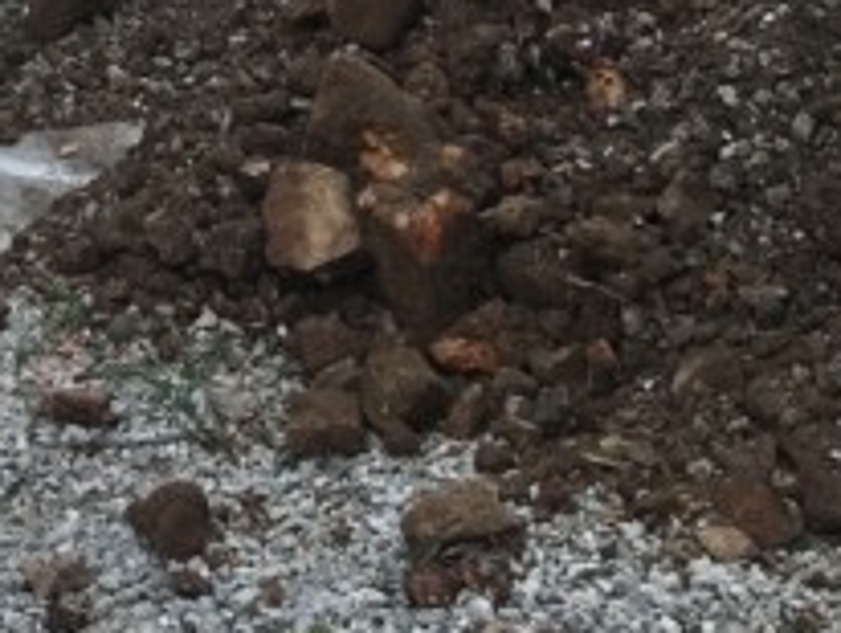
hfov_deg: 13.0
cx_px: -408
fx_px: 3503
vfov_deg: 9.2
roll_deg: +2.3
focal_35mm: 144
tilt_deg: -14.4
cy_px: -898
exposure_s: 1/686
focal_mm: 4.15
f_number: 2.2
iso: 25
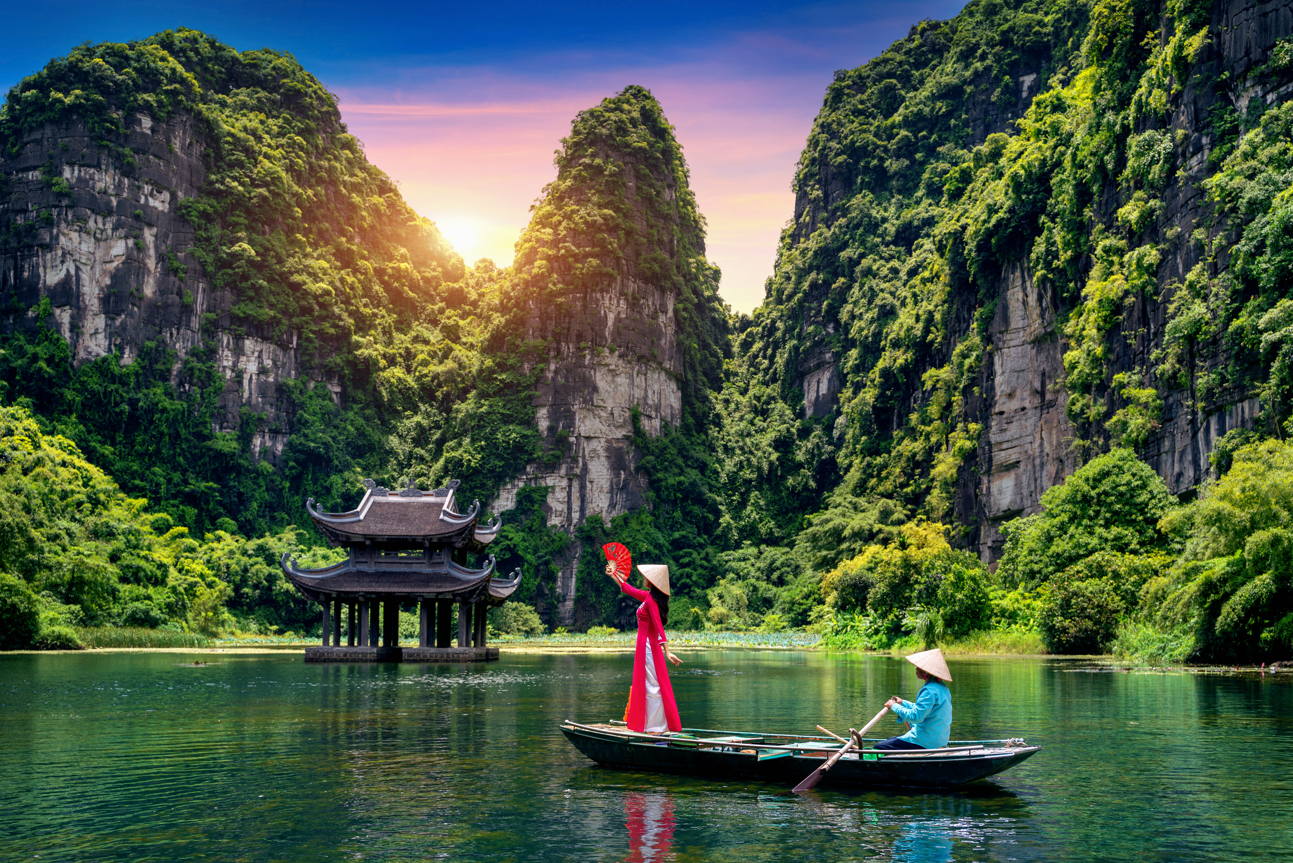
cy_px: 432
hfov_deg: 55.8
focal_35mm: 34
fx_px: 1221
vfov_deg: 38.9
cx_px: 646
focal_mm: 34
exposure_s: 1/400
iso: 100
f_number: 4
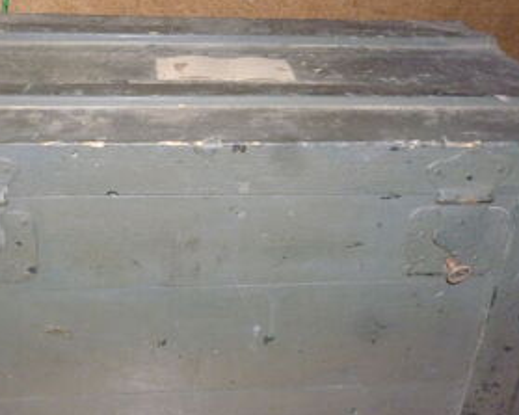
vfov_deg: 32.1
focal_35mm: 47
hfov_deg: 39.4
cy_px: 192
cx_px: 208
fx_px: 722
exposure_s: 1/60
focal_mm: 5
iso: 400
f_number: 3.1
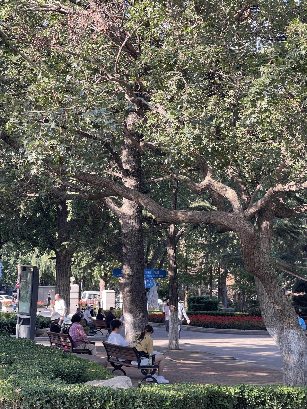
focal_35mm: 64
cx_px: 154
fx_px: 757
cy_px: 204
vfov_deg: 30.3
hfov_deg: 22.9
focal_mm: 7.5
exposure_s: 1/99
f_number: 2.2
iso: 40
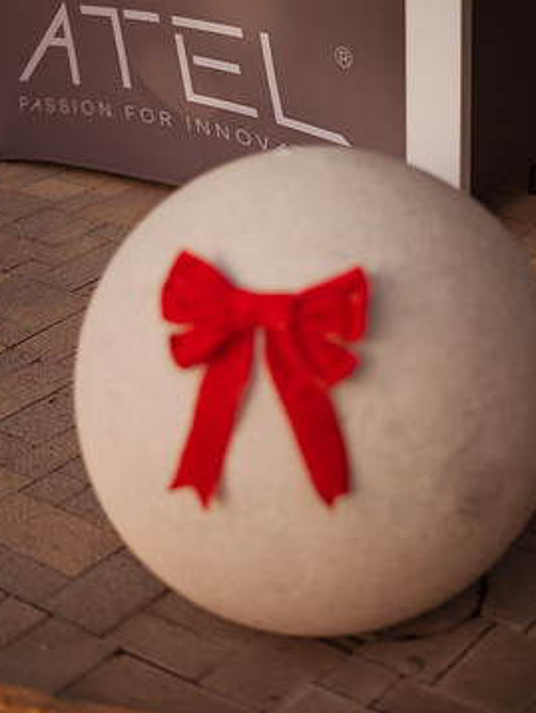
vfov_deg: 27.7
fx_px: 1443
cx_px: 269
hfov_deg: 21.0
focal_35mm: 70
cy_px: 301
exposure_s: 1/2000
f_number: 1.4
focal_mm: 58
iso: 125
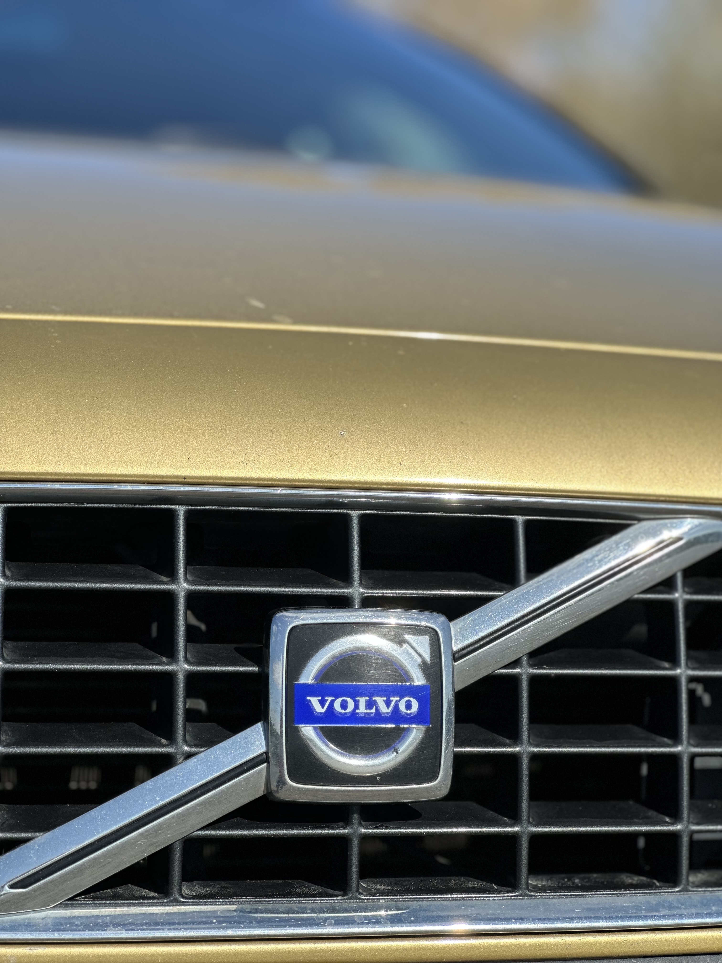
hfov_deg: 19.1
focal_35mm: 77
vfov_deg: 25.3
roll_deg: -3.0
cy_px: 482
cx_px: 361
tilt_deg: +1.7
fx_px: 2141
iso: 32
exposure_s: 1/1014
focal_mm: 9
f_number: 2.8
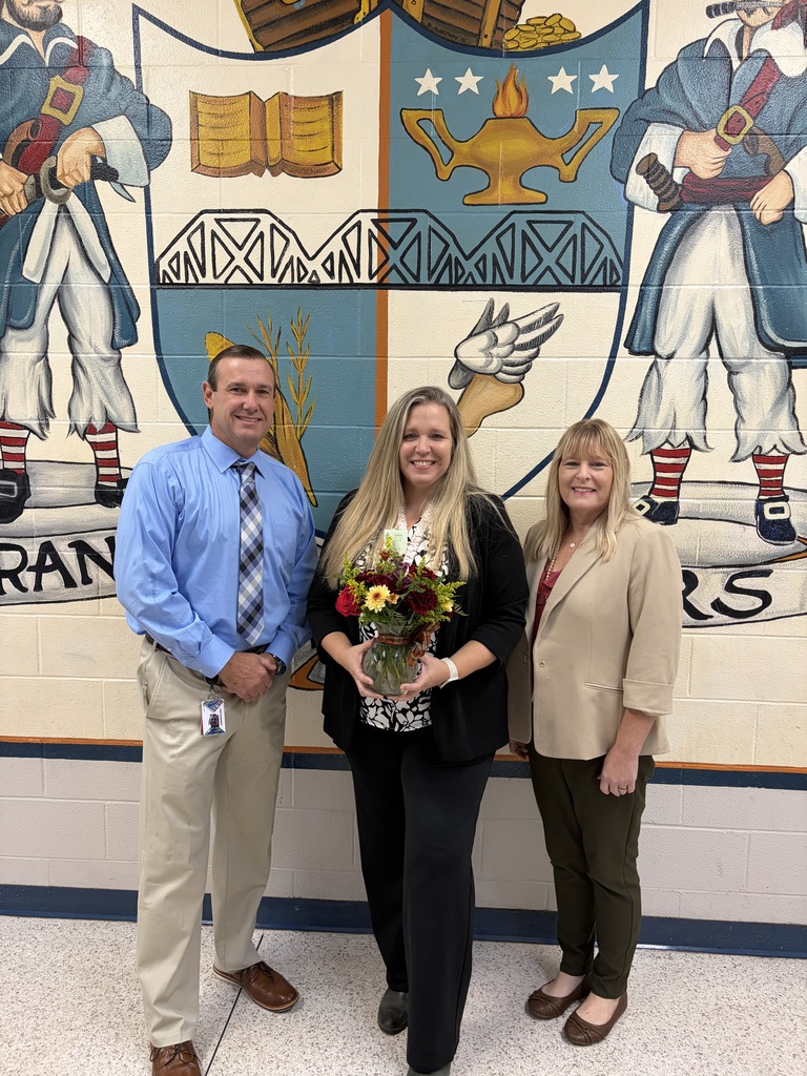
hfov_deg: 53.1
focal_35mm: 26
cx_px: 404
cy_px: 538
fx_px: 808
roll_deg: -1.0
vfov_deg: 67.3
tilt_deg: -7.0
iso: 160
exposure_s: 1/60
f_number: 1.6
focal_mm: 5.96
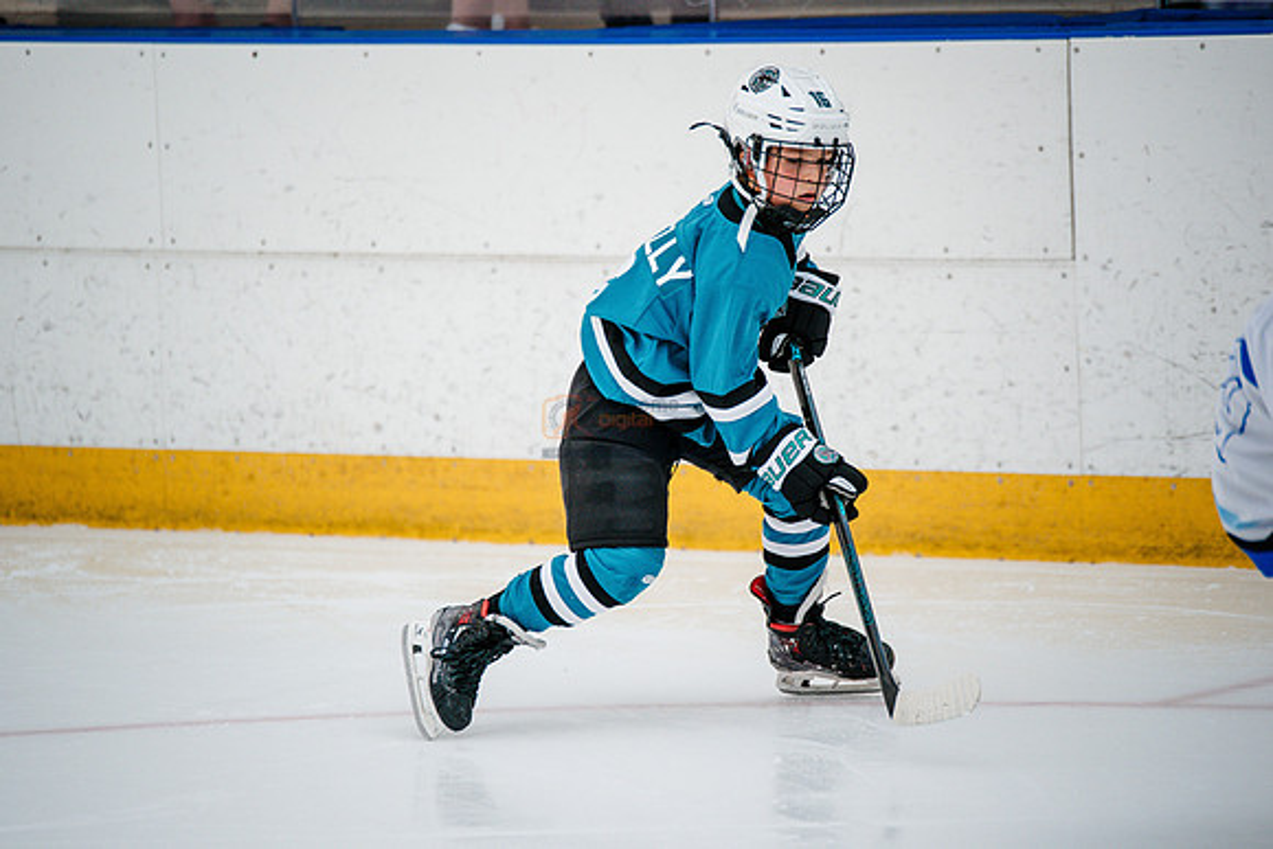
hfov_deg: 6.9
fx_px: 10610
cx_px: 636
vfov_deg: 4.6
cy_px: 424
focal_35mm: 300
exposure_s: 1/3200
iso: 1250
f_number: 3.2
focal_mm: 300
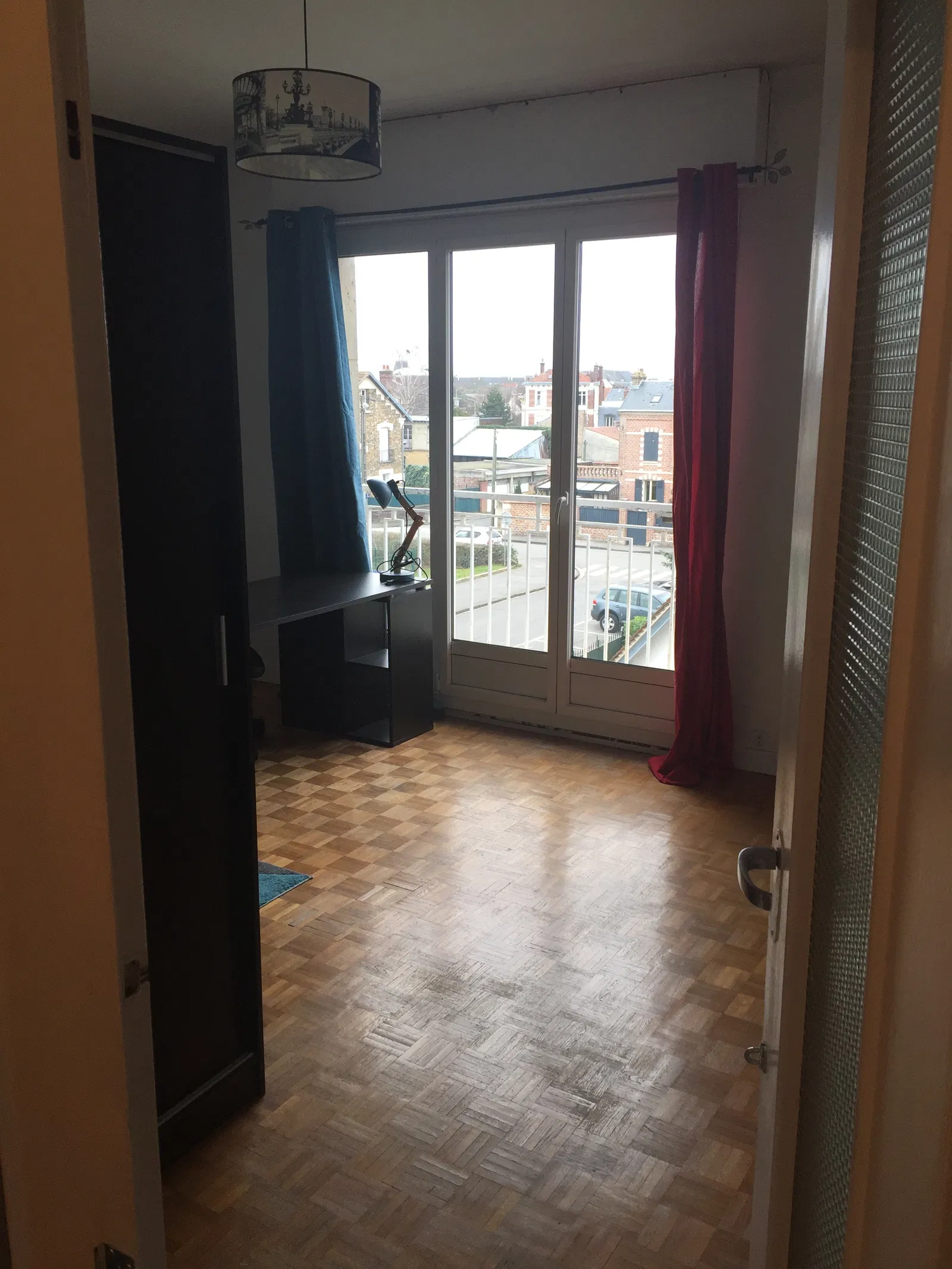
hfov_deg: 48.2
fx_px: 1063
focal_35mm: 29
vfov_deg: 61.7
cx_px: 476
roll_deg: -0.3
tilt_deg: -12.3
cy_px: 634
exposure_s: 1/100
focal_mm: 4.15
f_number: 2.2
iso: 50
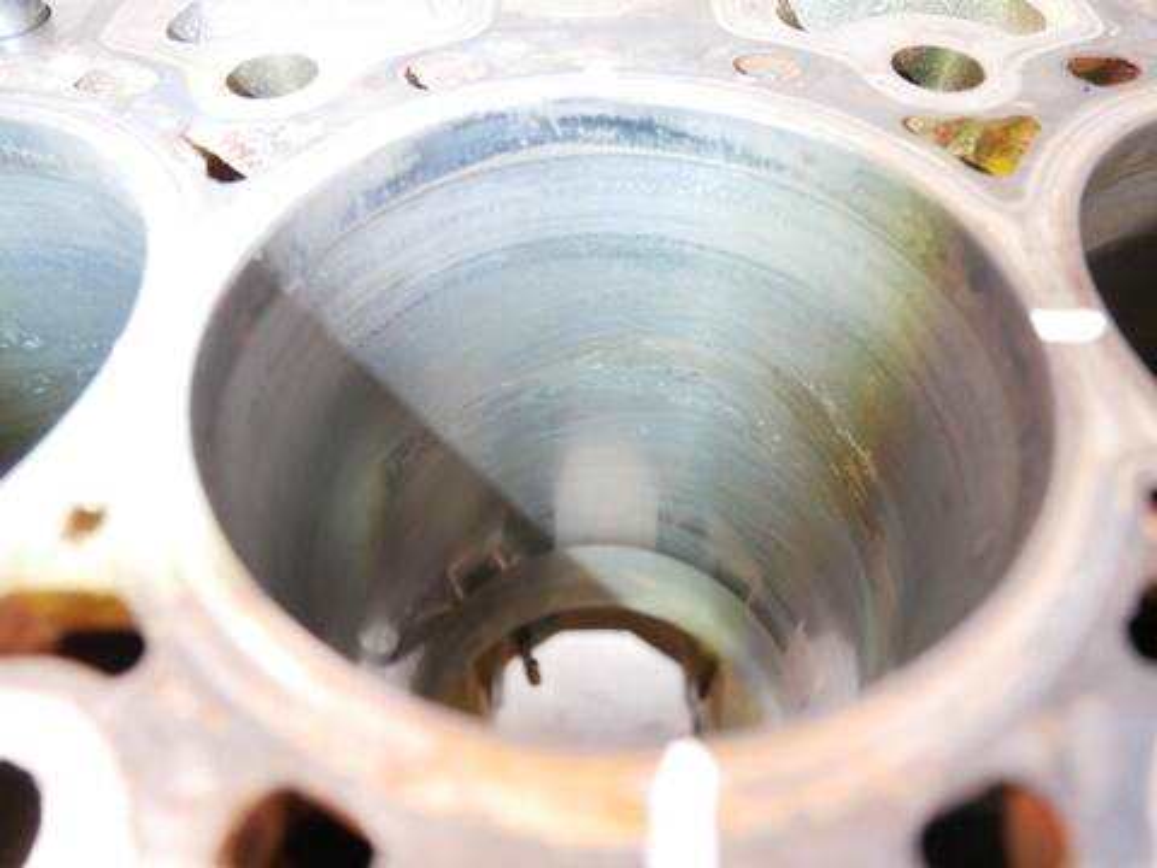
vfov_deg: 56.8
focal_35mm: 24
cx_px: 578
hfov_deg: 71.6
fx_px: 802
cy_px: 434
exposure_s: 1/50
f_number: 3.5
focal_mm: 12
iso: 3200
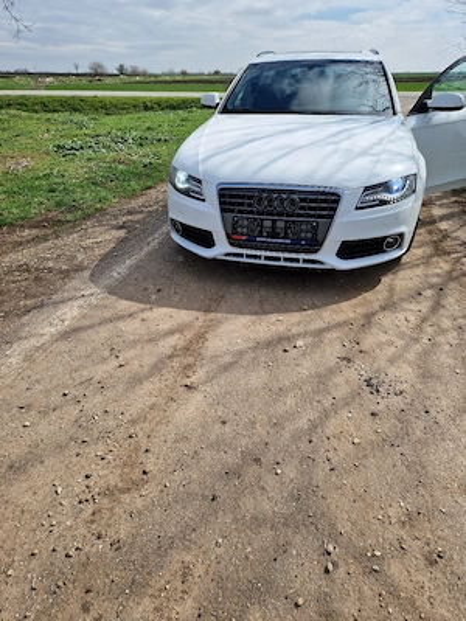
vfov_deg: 73.9
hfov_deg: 58.9
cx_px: 233
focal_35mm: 23
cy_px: 310
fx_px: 413
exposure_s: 1/2500
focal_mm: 5.4
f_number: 1.8
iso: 50
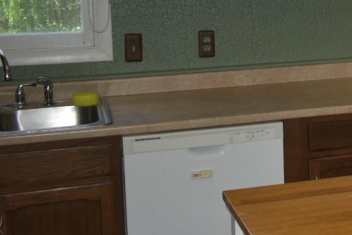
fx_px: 831
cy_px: 37
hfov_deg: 20.5
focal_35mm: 85
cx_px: 527
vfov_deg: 15.9
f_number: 3.5
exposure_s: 1/60
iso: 100
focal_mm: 18
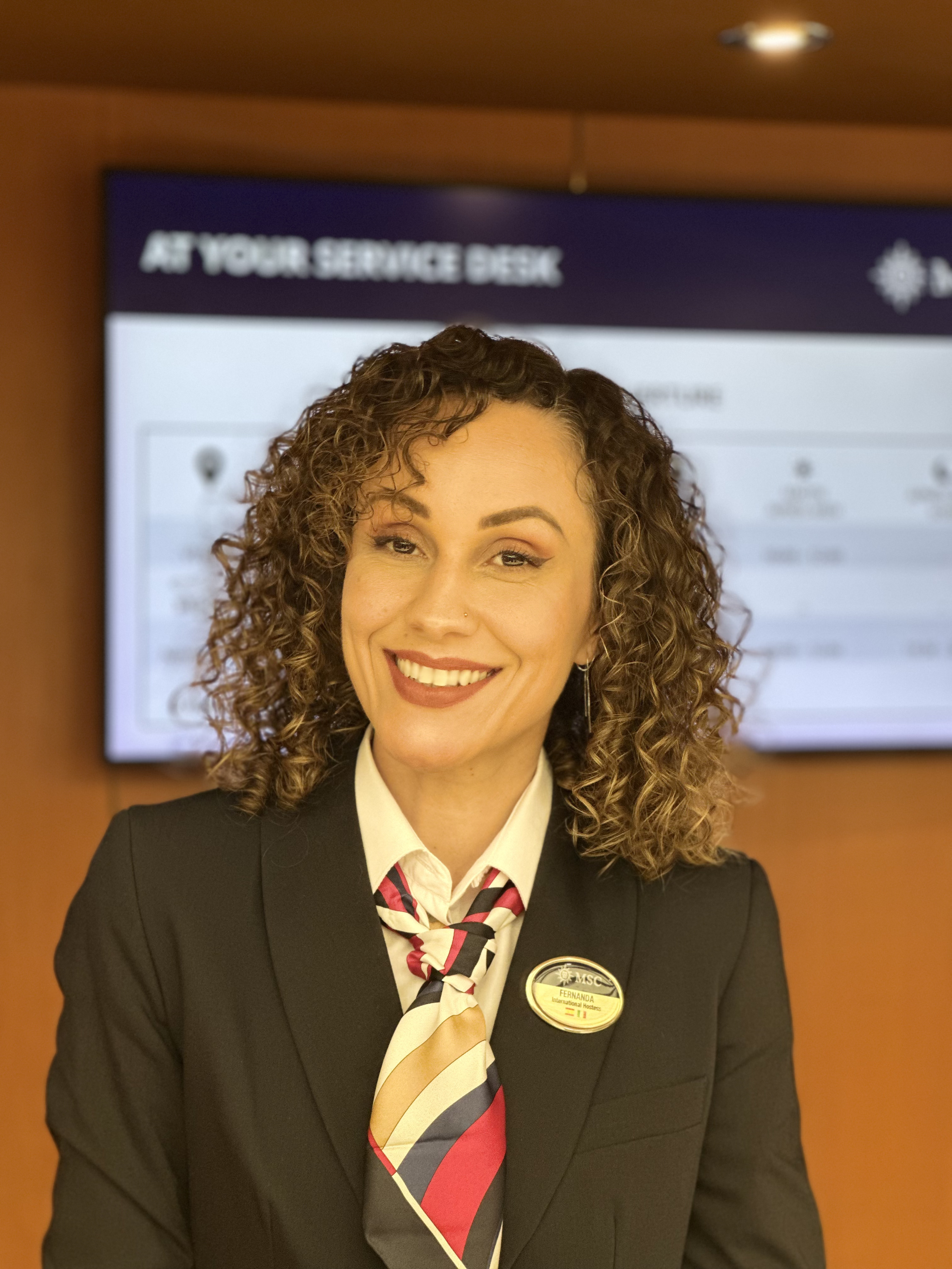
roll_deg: -0.9
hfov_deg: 19.1
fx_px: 2824
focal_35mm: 77
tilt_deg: -0.5
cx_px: 476
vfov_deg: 25.3
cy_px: 634
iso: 160
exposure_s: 1/40
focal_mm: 9
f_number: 2.8
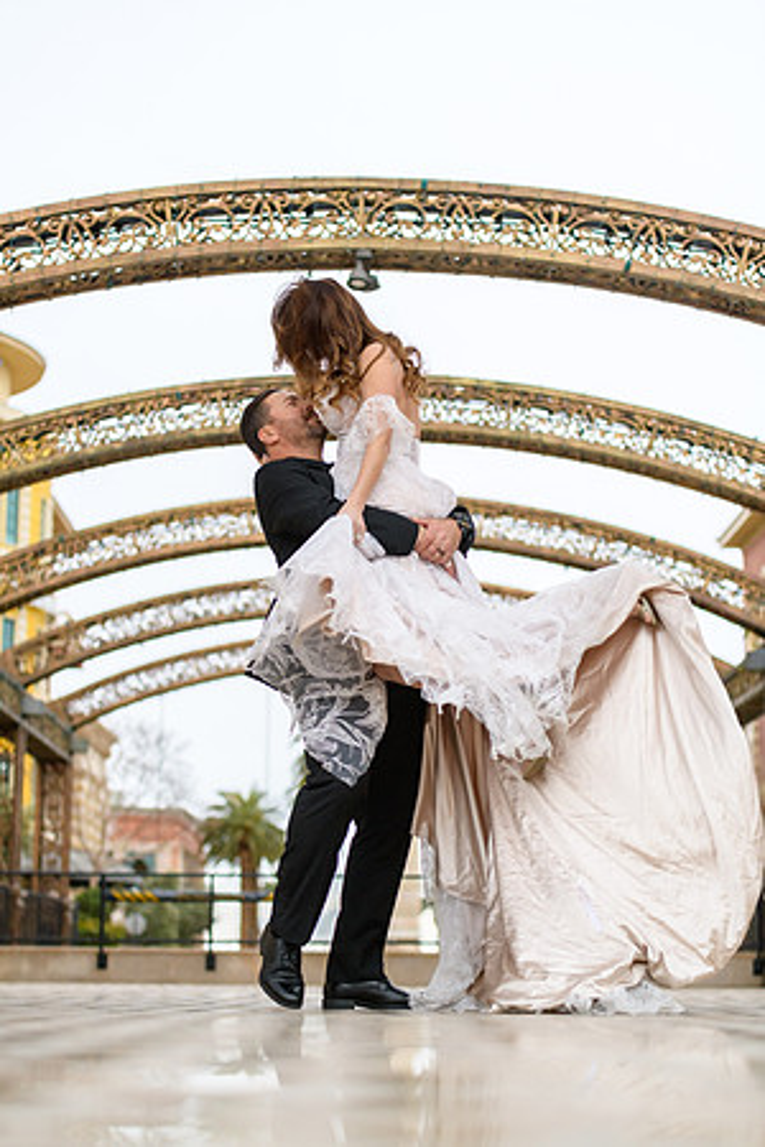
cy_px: 574
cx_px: 382
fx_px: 2231
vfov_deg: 28.8
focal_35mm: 70
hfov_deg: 19.5
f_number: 2.8
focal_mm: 70
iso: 400
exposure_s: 1/3200
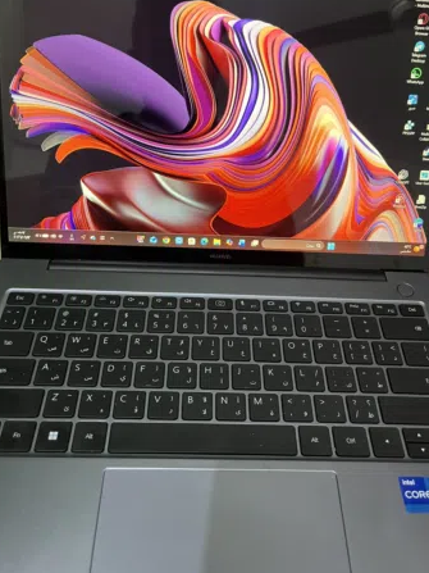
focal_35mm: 31
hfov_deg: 45.4
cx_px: 224
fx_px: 512
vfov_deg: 58.1
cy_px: 245
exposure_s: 1/49
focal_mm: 5.1
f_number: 1.6
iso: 400
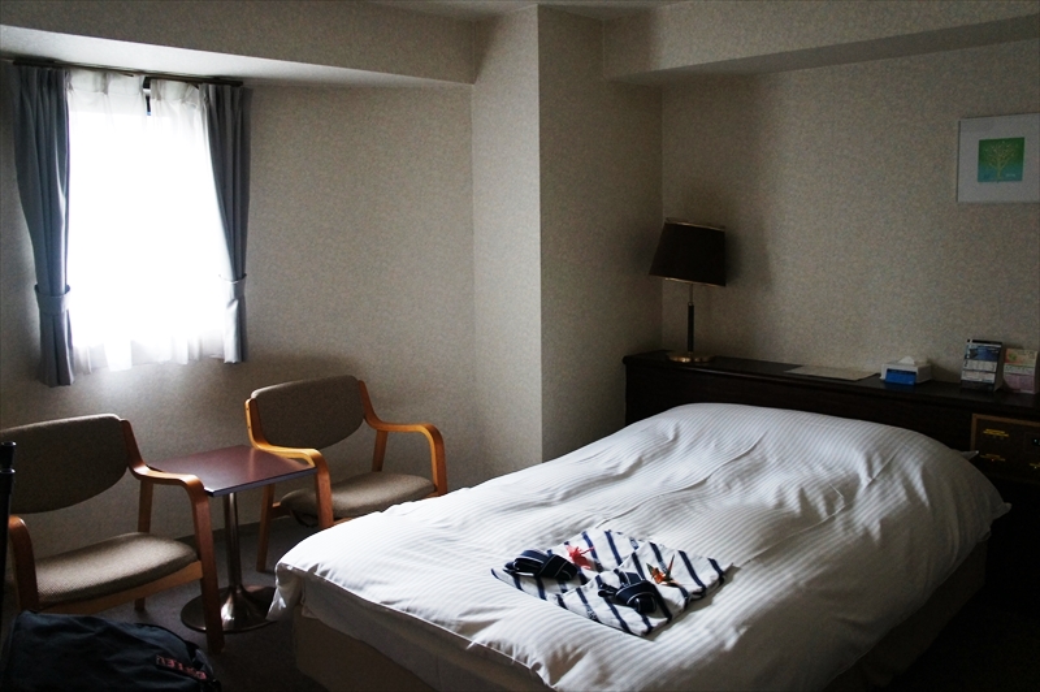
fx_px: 866
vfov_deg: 43.5
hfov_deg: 62.0
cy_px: 346
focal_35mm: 30
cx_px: 520
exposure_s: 1/60
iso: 1600
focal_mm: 20
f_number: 3.5
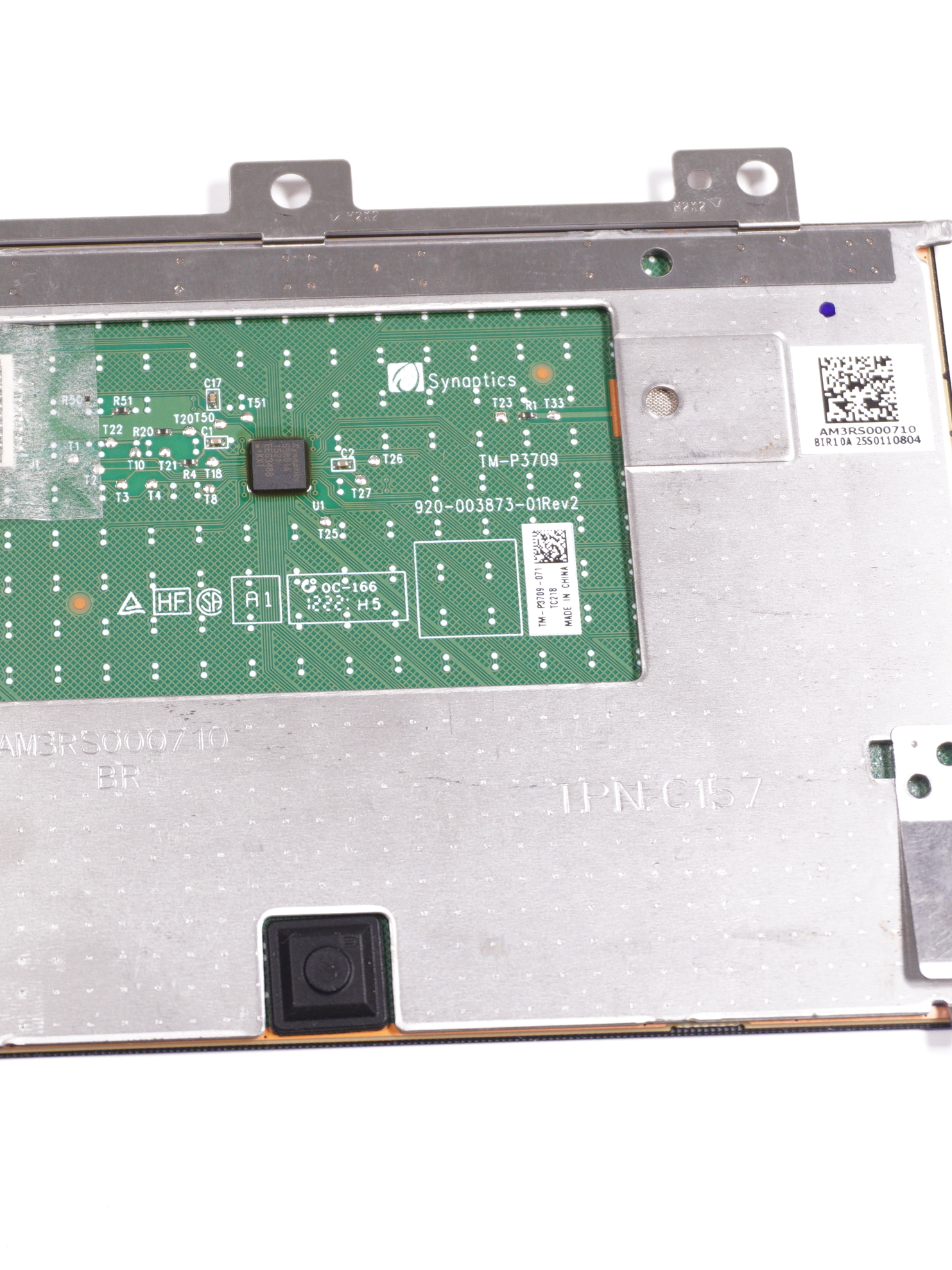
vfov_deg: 25.4
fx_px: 2813
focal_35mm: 77
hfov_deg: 19.1
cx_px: 246
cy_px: 634
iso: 640
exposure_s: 1/160
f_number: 5.6
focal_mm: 35
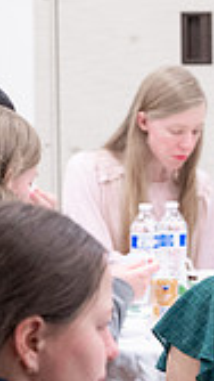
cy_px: 262
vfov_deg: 6.7
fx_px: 3226
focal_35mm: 320
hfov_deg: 3.8
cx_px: 300
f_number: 4
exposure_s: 1/200
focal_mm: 70
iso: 1600
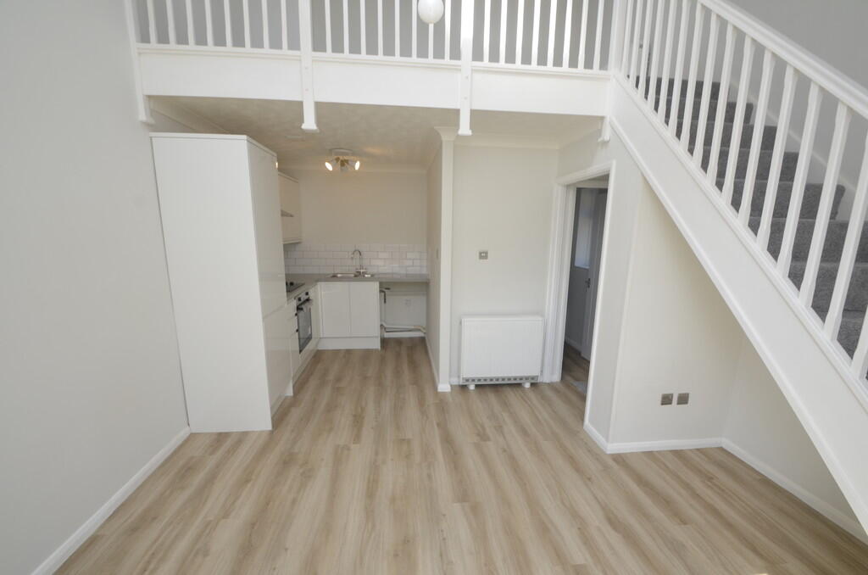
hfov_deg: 100.5
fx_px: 361
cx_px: 434
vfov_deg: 77.1
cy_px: 288
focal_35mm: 15
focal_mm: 10
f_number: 7.1
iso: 400
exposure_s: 1/160
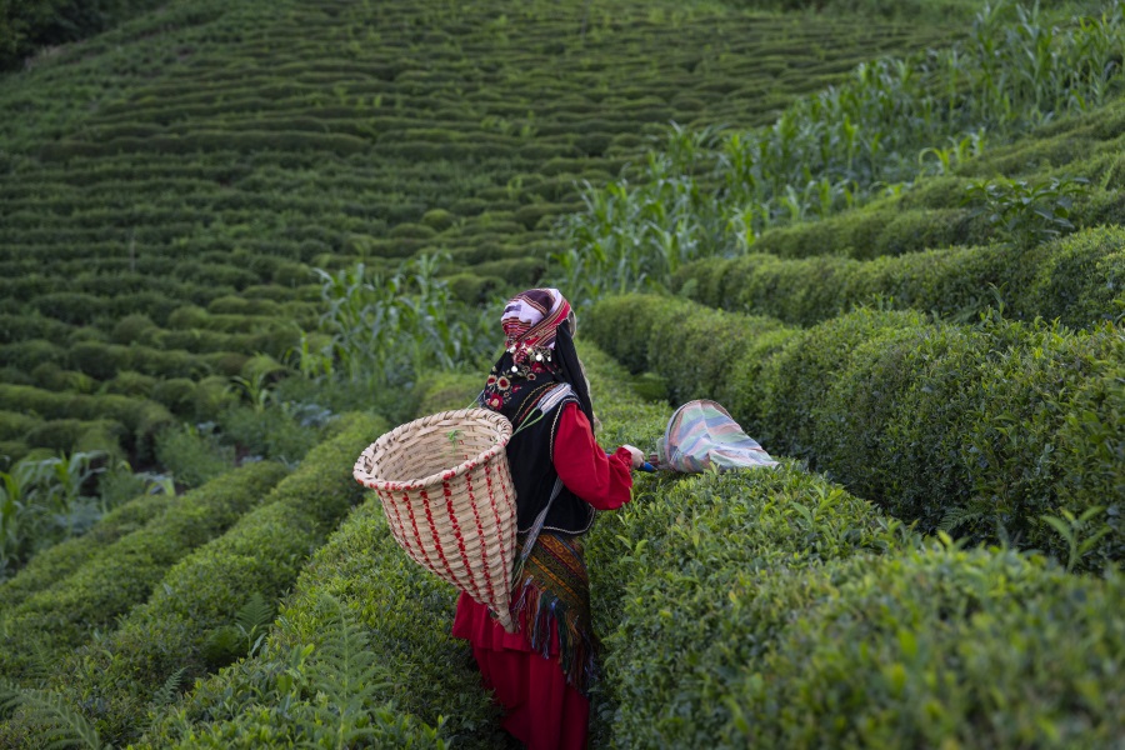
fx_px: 1469
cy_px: 375
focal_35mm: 47
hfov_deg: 41.9
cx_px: 562
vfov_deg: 28.6
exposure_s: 1/500
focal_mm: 47
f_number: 2.8
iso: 250
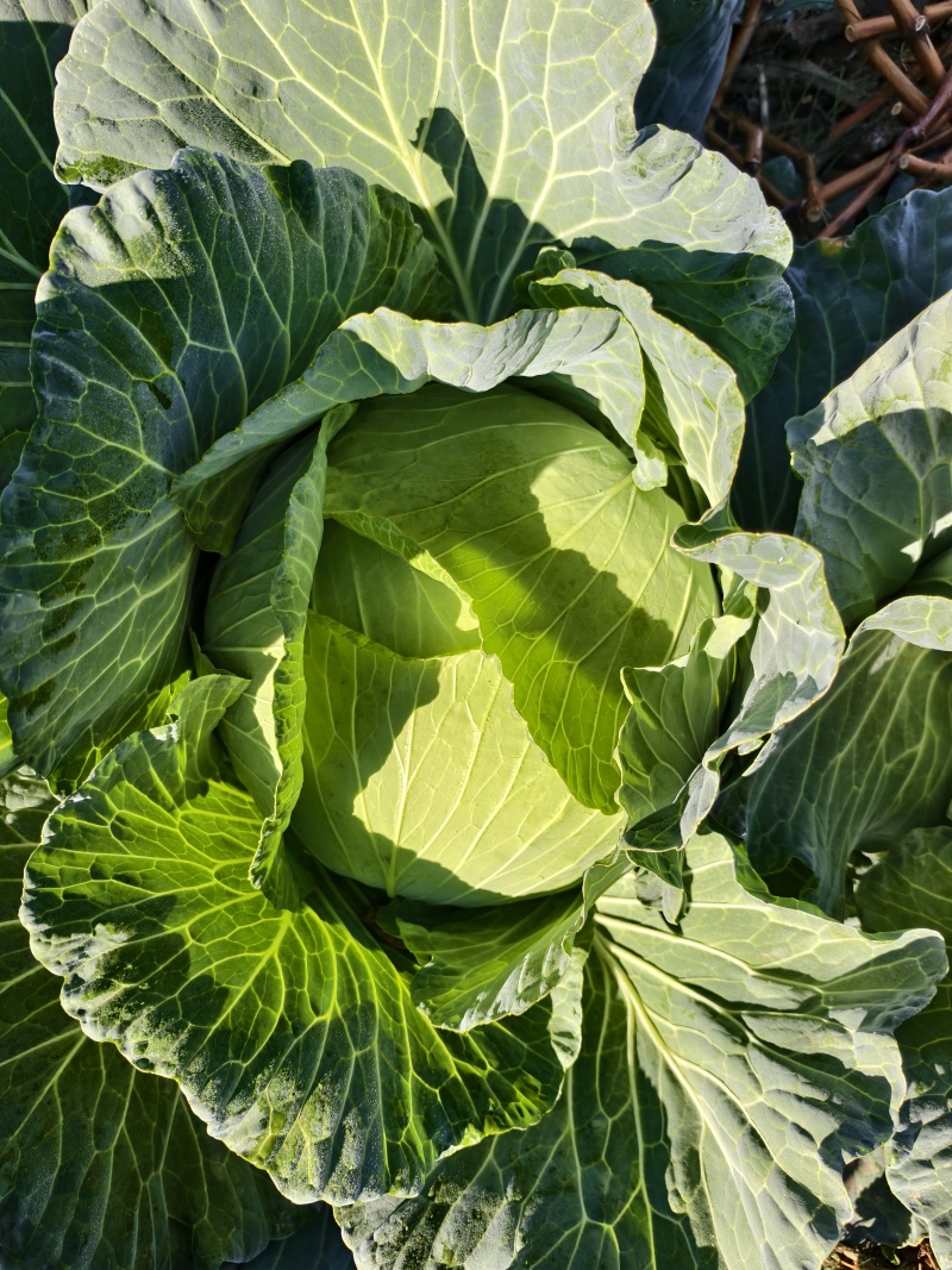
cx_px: 476
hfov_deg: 58.9
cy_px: 635
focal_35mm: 23
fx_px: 844
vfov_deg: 73.9
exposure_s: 1/1616
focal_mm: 5.6
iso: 72
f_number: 1.57
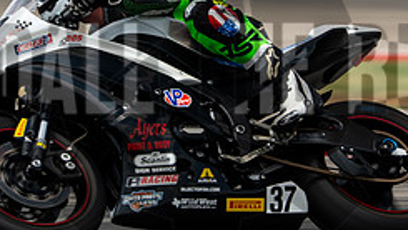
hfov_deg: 2.1
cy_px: 71
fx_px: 11287
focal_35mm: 1043
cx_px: 206
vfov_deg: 1.2
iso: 160
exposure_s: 1/250
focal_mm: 280
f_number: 5.6
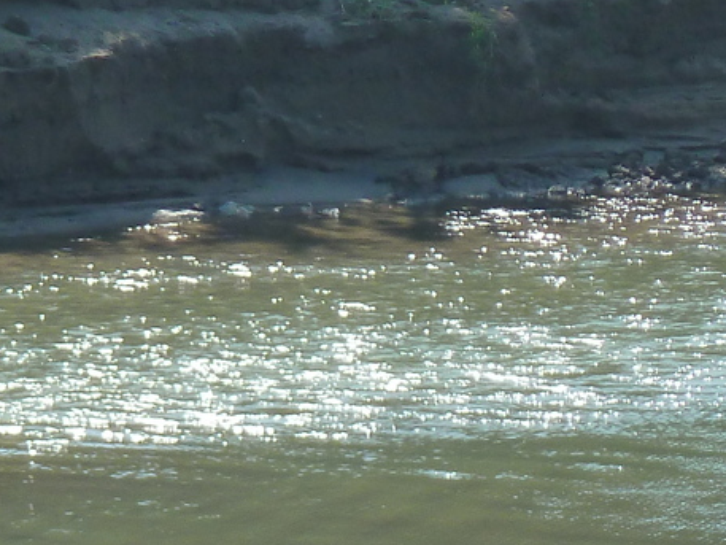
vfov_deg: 1.4
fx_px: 21985
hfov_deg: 1.9
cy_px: 510
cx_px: 148
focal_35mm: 1048
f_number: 4.9
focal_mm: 49.2
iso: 125
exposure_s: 1/160
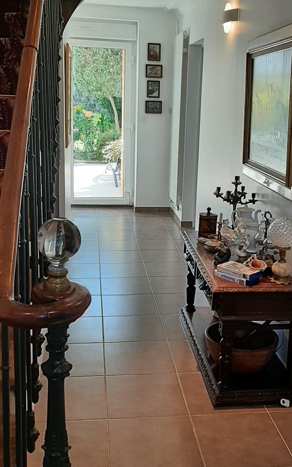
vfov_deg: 49.2
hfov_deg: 31.9
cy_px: 216
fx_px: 509
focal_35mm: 40
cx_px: 173
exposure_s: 1/120
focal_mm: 3.93
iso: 64
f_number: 1.7
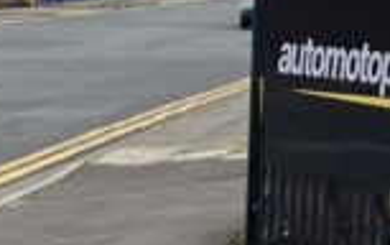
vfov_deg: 6.6
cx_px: 1267
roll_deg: -1.4
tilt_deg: +2.7
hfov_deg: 8.4
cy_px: -112
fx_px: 2107
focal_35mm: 198
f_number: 1.8
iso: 32
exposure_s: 1/317
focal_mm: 3.99
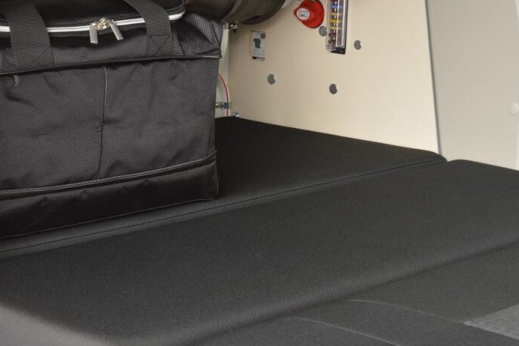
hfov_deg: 19.6
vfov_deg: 13.2
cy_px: 116
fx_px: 1500
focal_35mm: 104
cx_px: 200
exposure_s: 1.3
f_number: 11
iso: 200
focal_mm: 40
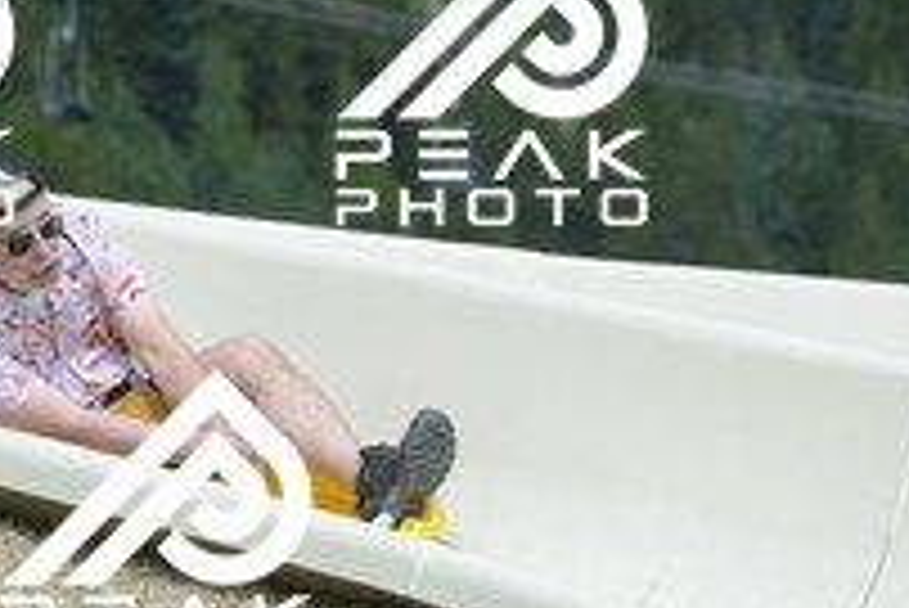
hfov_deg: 5.3
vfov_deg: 3.6
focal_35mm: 387
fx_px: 9778
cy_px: 502
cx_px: 176
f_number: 6.3
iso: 360
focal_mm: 195
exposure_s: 1/640
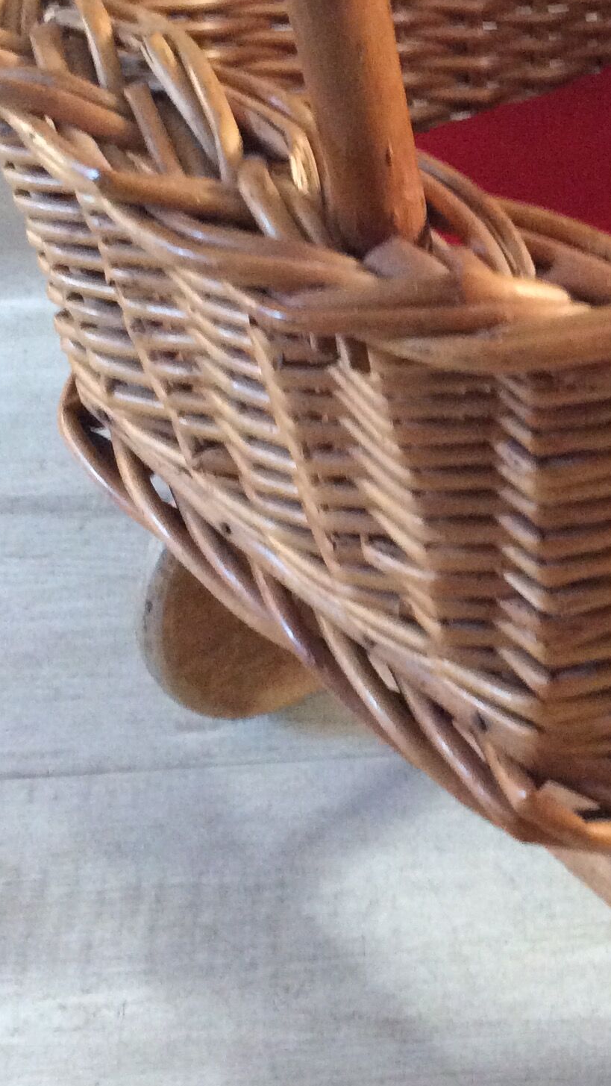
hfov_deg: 19.0
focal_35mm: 62
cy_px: 375
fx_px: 1785
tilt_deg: -34.5
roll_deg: -3.2
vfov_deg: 33.6
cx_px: 567
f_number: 2.4
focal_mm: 3.3
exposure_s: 1/25
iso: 250
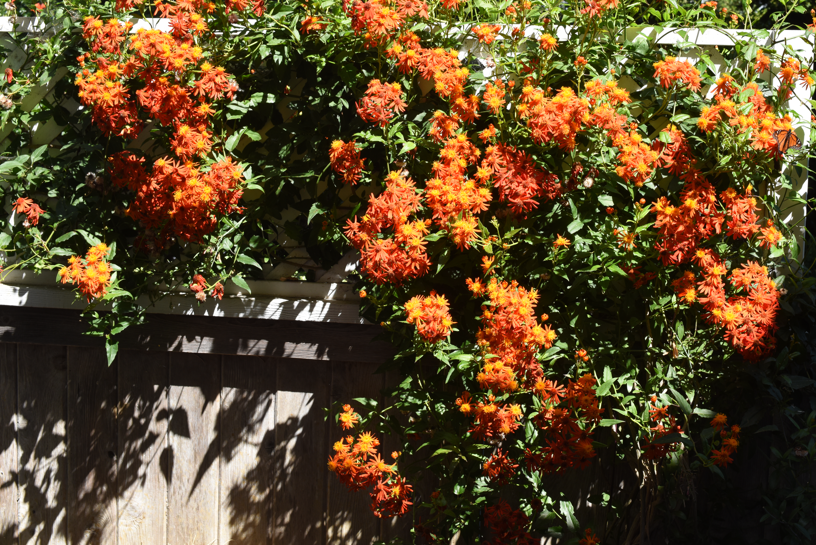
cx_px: 487
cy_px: 236
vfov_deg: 22.3
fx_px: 1383
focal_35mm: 61
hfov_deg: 32.8
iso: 280
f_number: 11
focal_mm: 50
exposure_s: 1/125
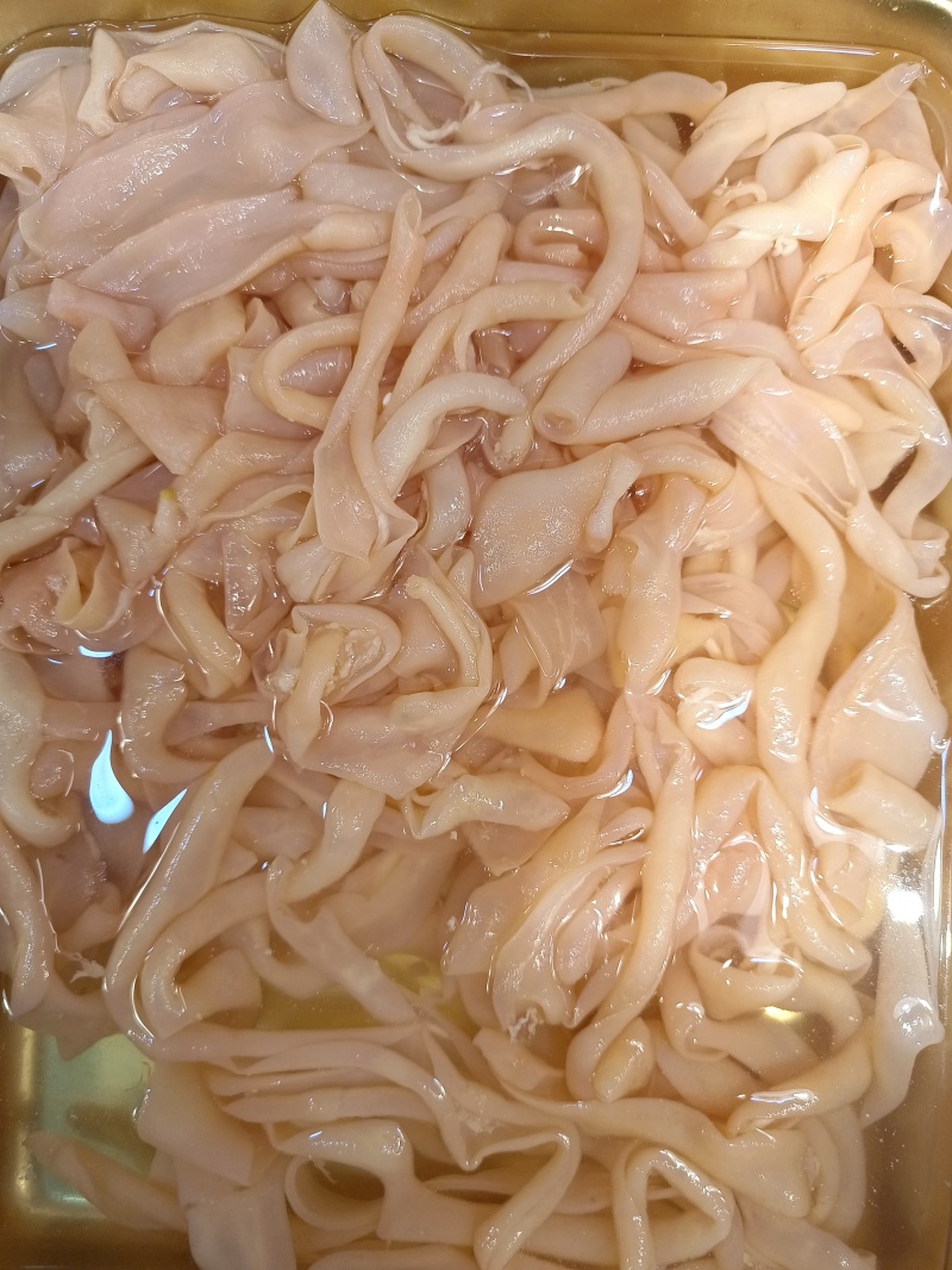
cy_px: 635
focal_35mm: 23
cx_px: 476
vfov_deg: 73.9
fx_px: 844
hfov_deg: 58.9
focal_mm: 5.59
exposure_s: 1/100
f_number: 1.88
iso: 1122
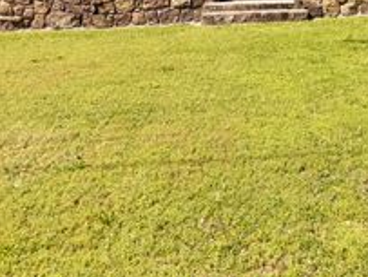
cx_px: 335
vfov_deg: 22.9
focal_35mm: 59
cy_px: -53
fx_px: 628
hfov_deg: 31.1
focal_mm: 6.76
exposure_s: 1/3021
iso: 80
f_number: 1.78
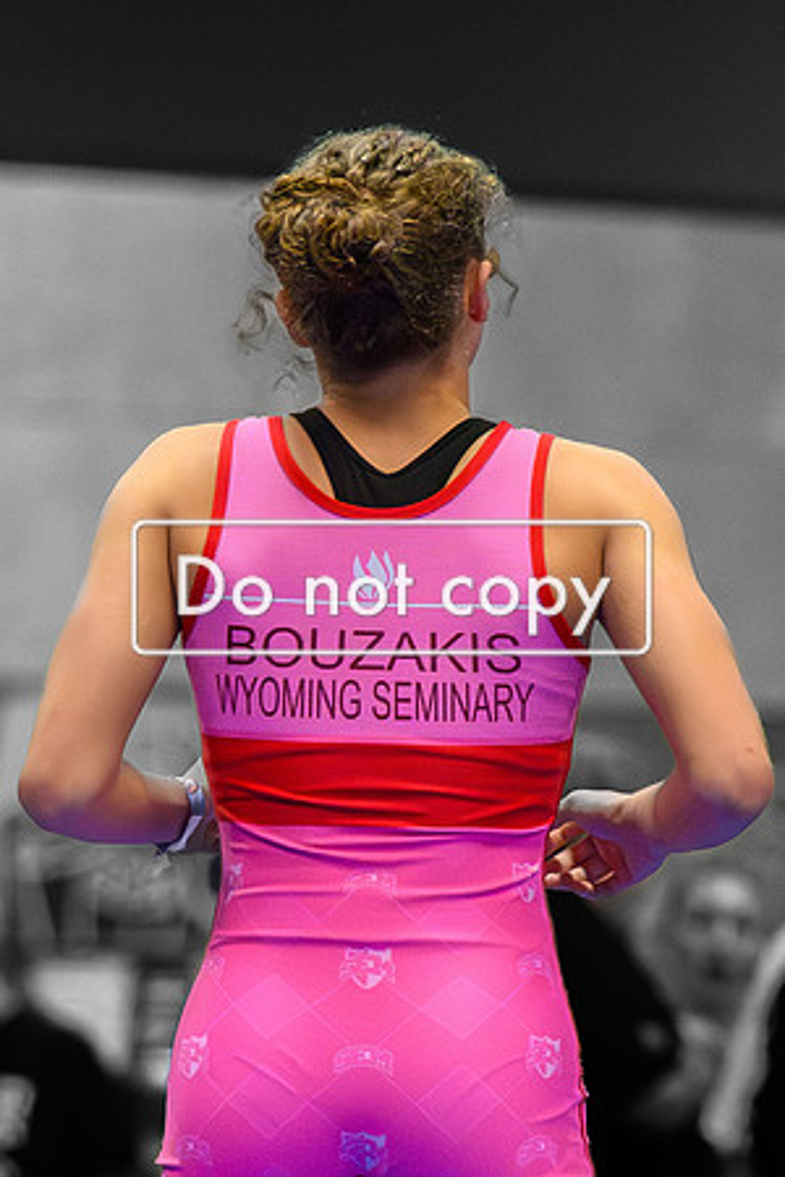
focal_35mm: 397
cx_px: 205
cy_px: 1414
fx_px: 12986
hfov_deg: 3.5
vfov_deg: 5.2
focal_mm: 110
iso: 10000
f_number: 2.8
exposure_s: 1/800
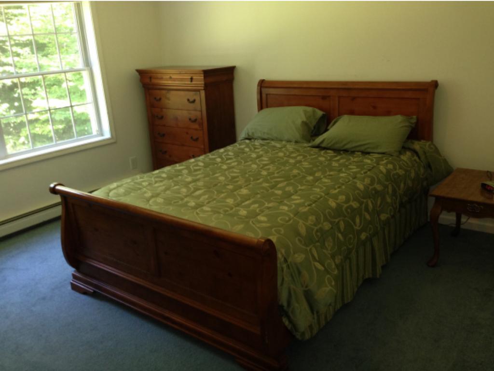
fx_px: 471
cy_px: 186
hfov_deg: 55.3
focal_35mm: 33
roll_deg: +4.3
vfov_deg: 43.0
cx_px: 247
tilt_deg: -17.1
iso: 125
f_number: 2.4
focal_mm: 4.12
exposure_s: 1/20
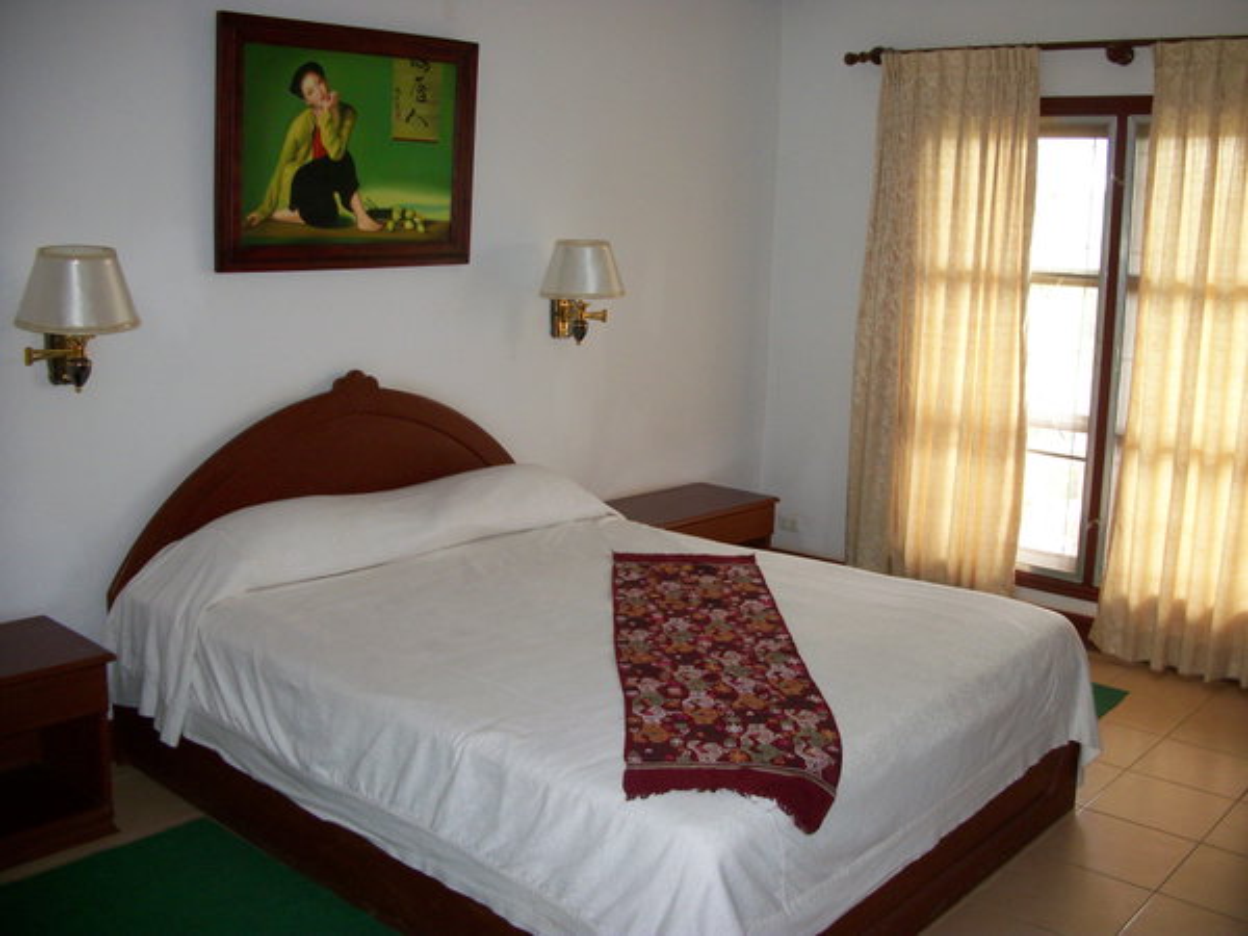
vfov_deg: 40.7
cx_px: 624
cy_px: 468
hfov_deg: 52.6
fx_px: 1262
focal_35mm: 35
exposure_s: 1/60
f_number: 3.1
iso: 160
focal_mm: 6.3
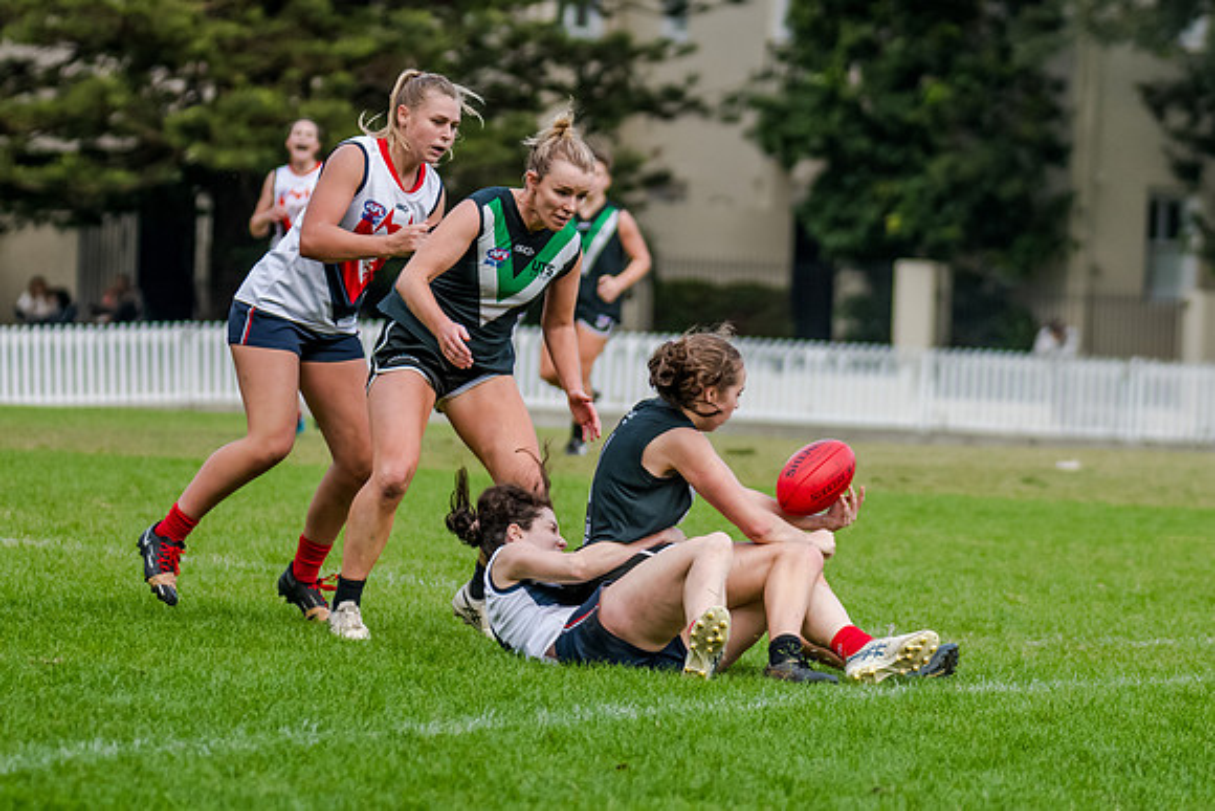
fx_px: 10383
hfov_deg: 6.7
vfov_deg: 4.5
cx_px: 899
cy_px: 365
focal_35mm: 308
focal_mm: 170
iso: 800
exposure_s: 1/1600
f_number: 4
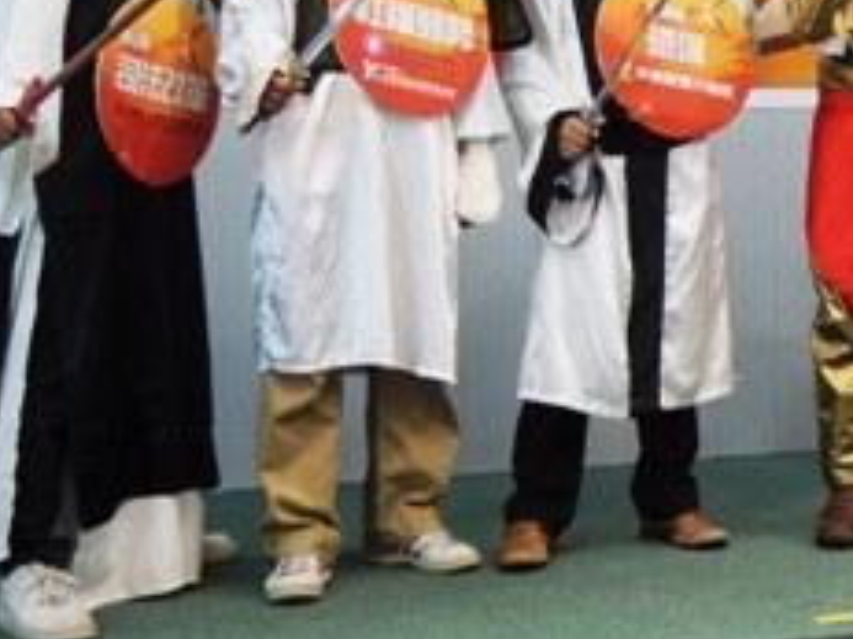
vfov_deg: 17.6
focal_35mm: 83
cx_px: 842
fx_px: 2044
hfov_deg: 22.7
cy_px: 107
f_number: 2.6
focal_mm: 7.2
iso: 400
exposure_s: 1/100
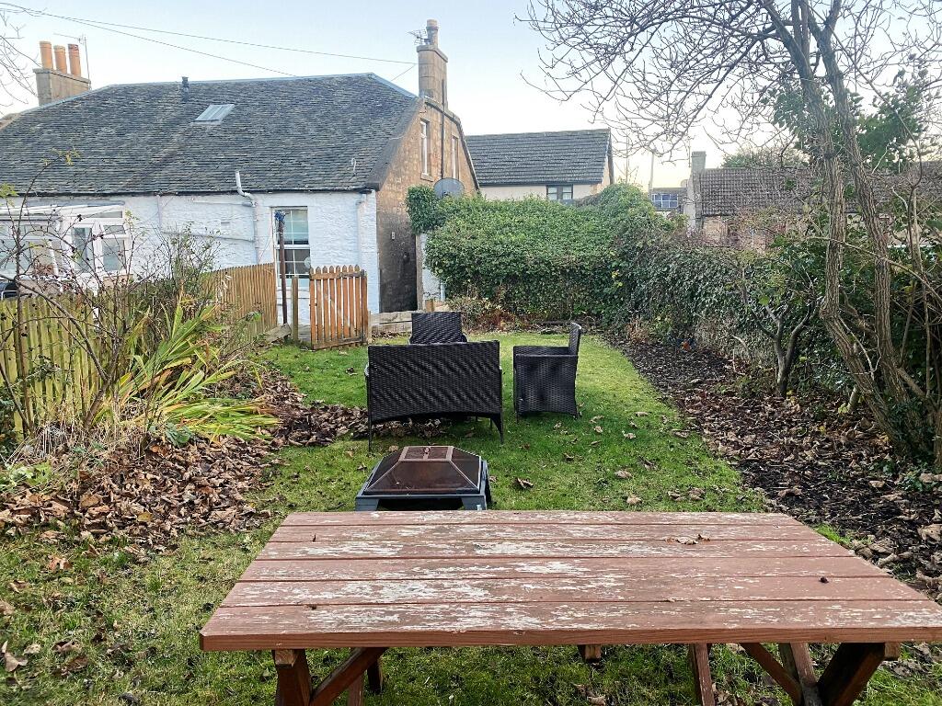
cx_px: 471
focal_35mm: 26
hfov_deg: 67.3
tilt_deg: -12.3
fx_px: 708
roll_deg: -0.2
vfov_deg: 53.1
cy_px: 353
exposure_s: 1/88
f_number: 1.8
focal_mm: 4.25
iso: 125
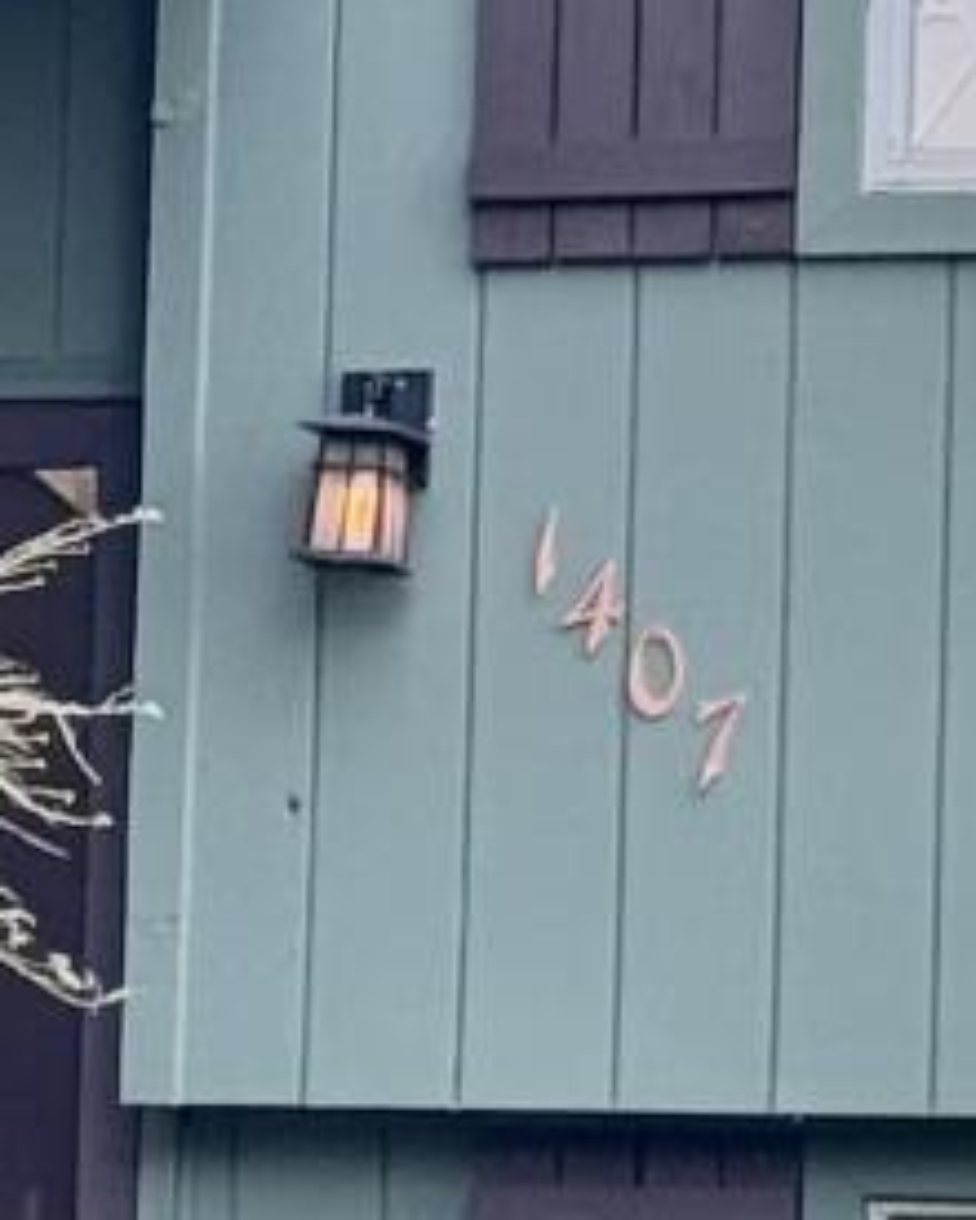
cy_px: 311
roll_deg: -2.6
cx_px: -967
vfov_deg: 5.7
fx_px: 12313
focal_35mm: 341
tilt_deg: +6.9
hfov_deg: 4.5
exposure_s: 1/164
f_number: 1.78
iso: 64
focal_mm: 6.76
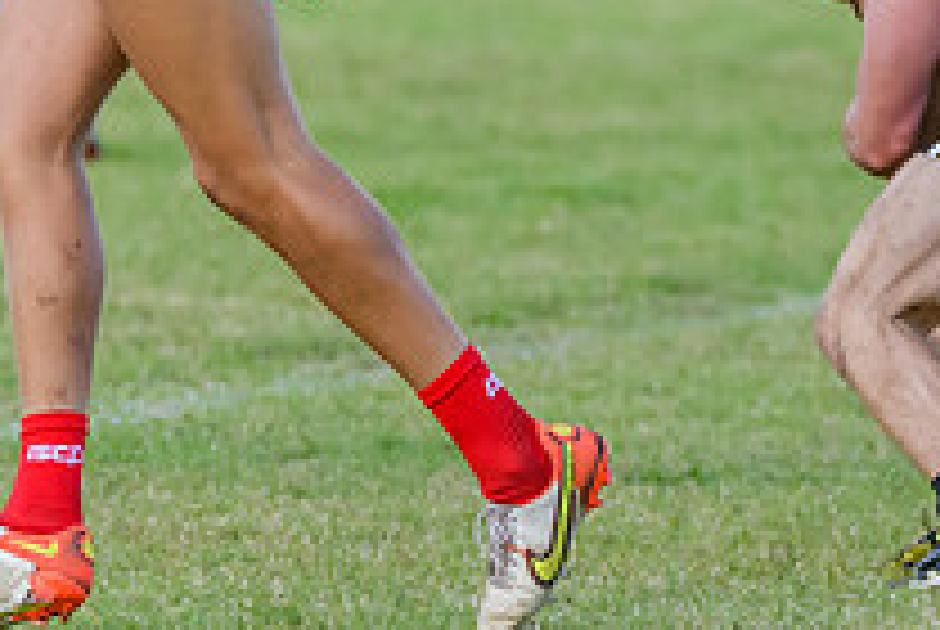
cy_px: 125
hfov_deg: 1.2
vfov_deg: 0.8
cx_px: 716
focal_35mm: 1674
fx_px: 43771
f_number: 6
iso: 2500
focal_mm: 450
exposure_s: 1/2000
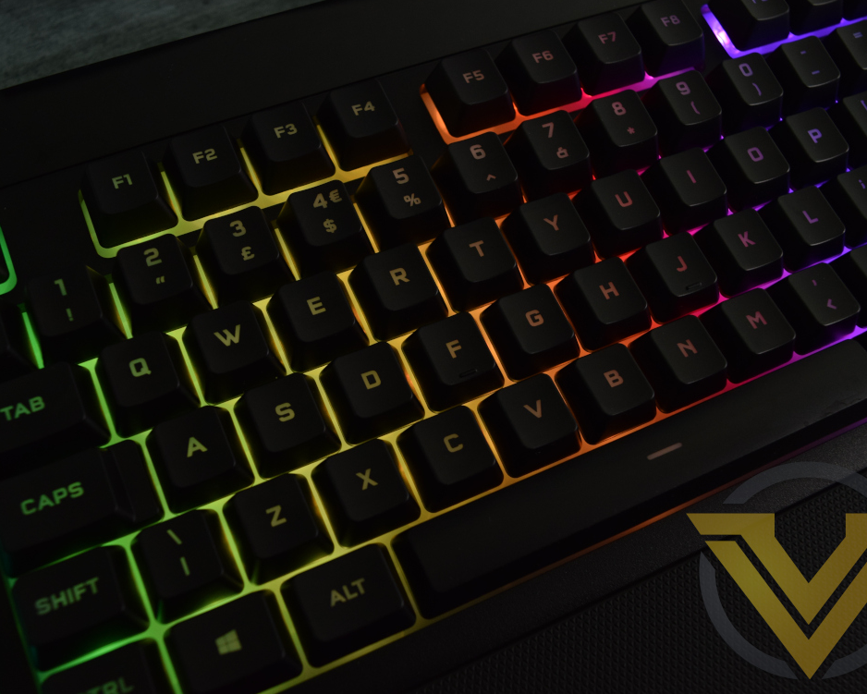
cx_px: 418
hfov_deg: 50.3
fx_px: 924
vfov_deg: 41.2
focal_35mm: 36
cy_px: 365
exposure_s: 1/125
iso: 640
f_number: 6.3
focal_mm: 20
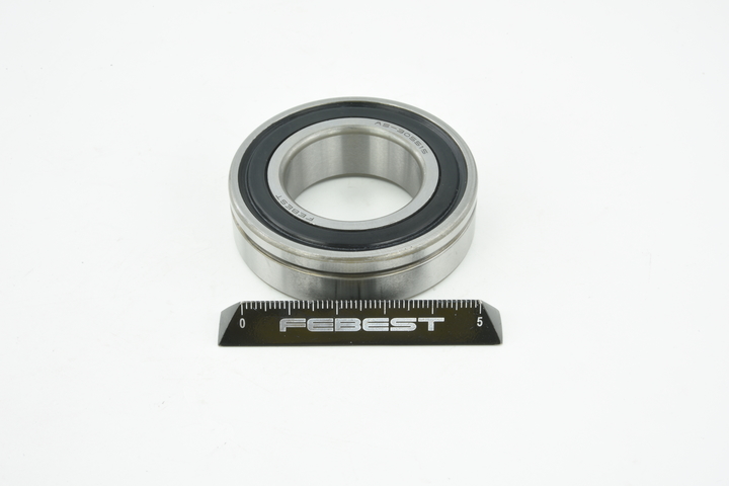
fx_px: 1215
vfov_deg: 22.6
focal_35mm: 60
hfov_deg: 33.4
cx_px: 364
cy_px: 243
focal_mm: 60
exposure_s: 1/2
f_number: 25
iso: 64
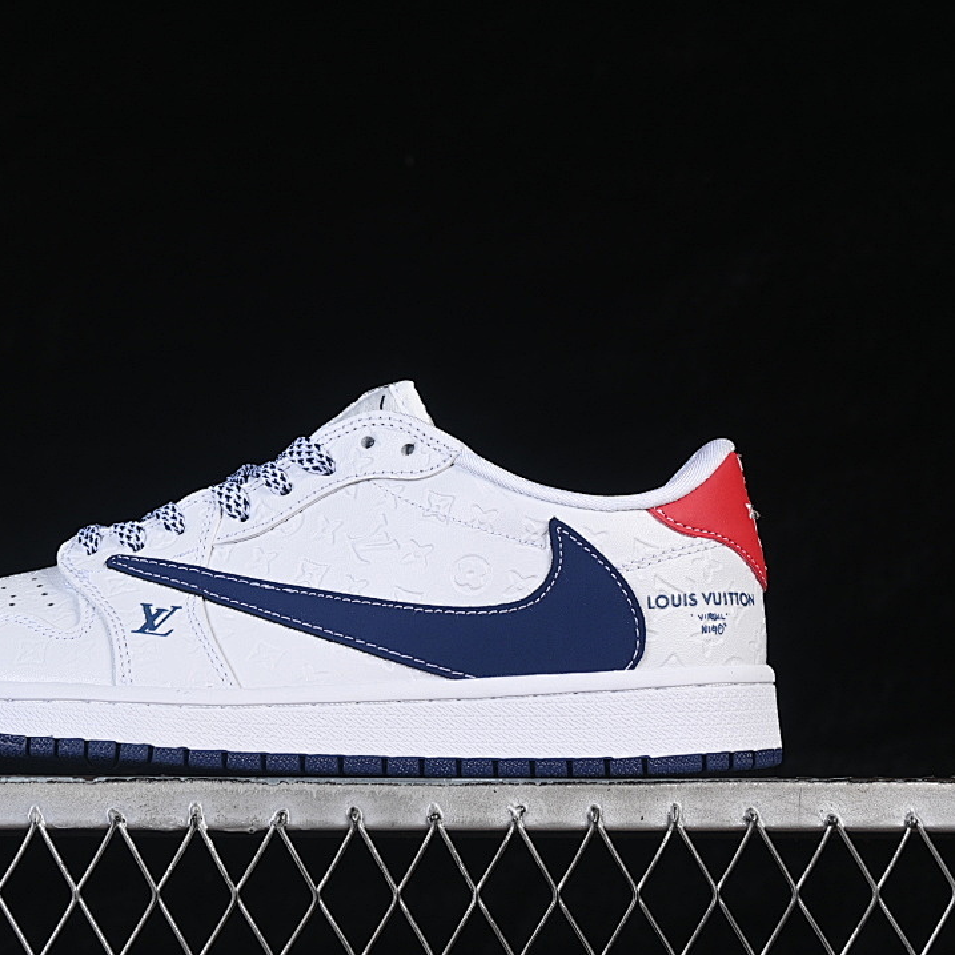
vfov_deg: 18.1
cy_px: 478
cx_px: 308
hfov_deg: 18.1
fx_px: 2996
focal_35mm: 96
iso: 160
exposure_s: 1/80
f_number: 8
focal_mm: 50
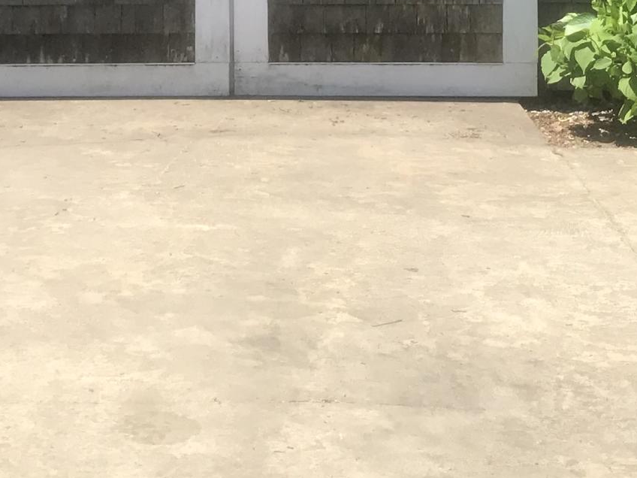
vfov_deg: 14.1
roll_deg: -0.2
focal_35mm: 99
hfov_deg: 19.8
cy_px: -213
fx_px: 1822
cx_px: 271
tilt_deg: +0.4
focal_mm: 3.99
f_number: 1.8
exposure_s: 1/1808
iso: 20
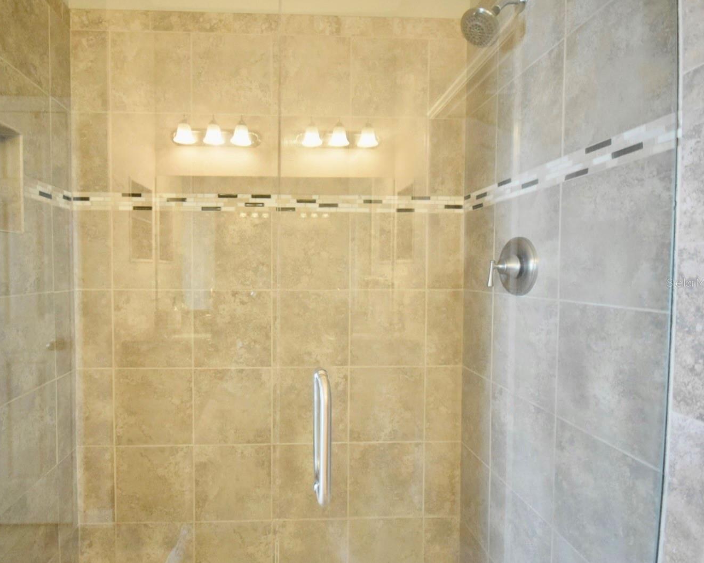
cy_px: 282
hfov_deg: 88.8
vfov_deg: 77.0
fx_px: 354
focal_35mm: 17
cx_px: 292
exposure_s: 1/60
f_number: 4
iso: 3200
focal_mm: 10
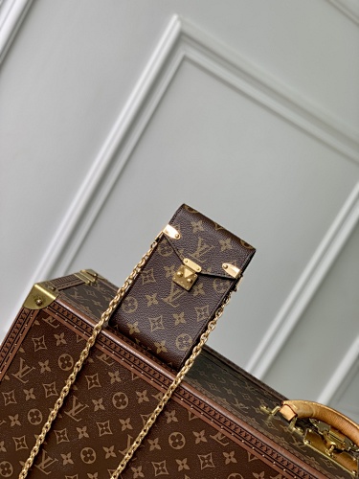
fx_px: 719
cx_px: 180
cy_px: 240
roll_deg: -29.6
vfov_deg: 36.8
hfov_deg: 28.0
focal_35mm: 52
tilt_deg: -9.2
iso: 16
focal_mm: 6
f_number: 2.4
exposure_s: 1/122
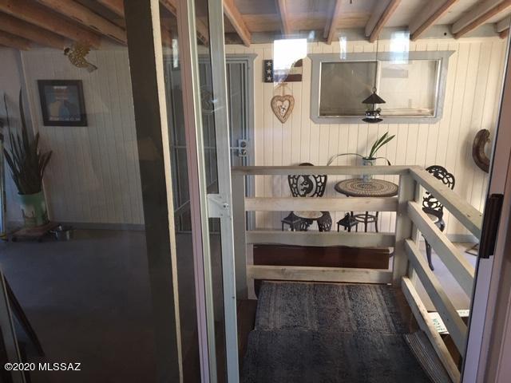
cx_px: 256
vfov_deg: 48.2
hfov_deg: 61.7
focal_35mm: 29
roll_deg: -0.2
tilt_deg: -14.9
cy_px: 192
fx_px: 428
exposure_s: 1/24
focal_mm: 4.15
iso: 200
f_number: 2.2
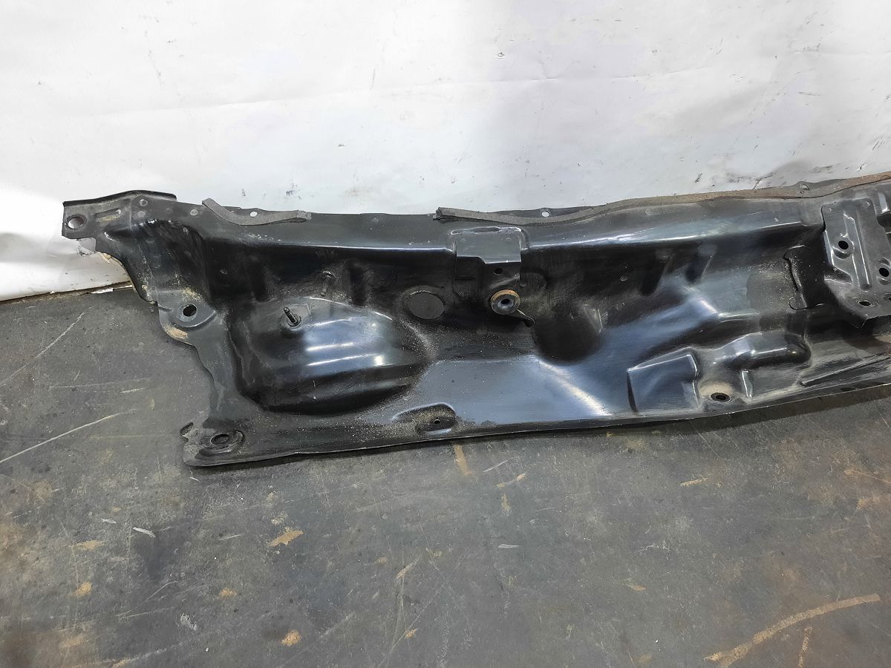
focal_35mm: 25
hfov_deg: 69.4
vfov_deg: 54.9
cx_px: 446
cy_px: 334
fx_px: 643
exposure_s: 1/50
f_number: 2
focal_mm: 4.6
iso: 400
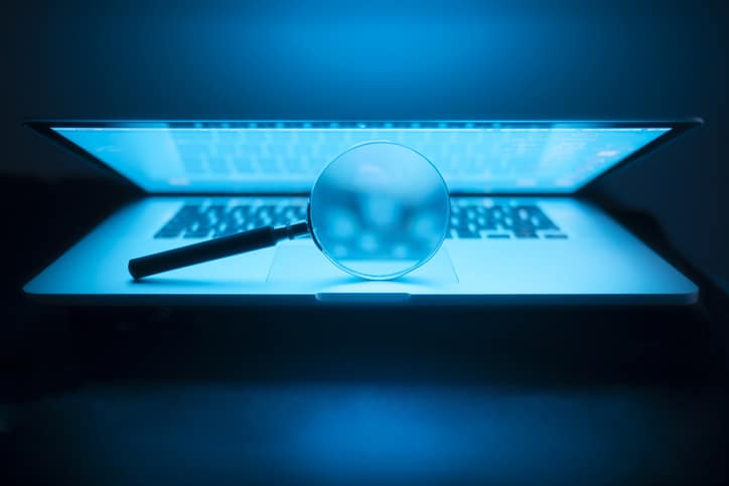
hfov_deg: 51.8
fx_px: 750
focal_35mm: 37
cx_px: 364
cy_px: 243
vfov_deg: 35.9
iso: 200
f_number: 1.4
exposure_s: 1/25
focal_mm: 24.7
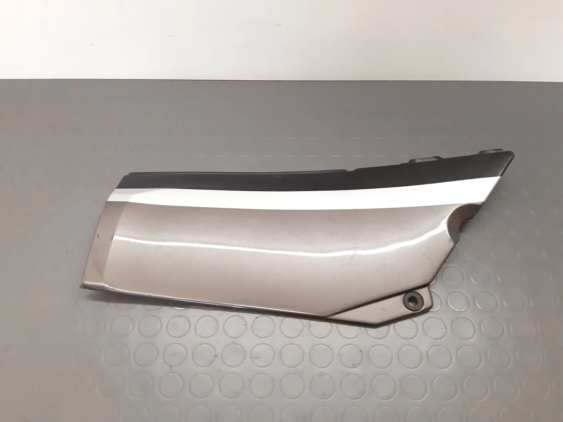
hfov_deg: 65.3
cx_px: 282
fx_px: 439
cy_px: 211
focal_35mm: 27
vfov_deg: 51.4
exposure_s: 1/50
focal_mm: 3.93
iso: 400
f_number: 1.7
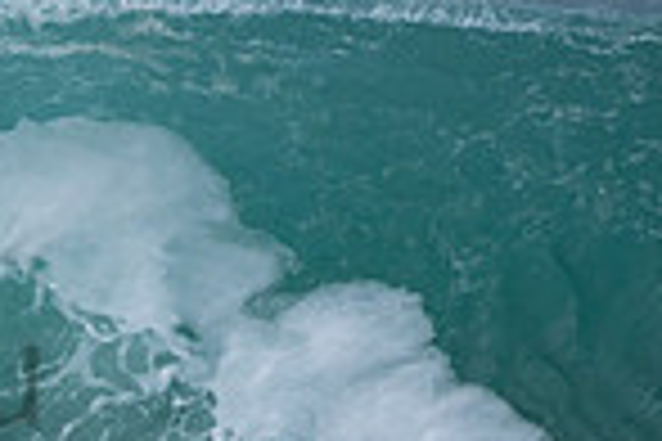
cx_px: -437
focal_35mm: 2969
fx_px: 54592
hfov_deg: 0.7
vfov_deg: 0.5
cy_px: 322
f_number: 5.6
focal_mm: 500
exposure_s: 1/1250
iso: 280
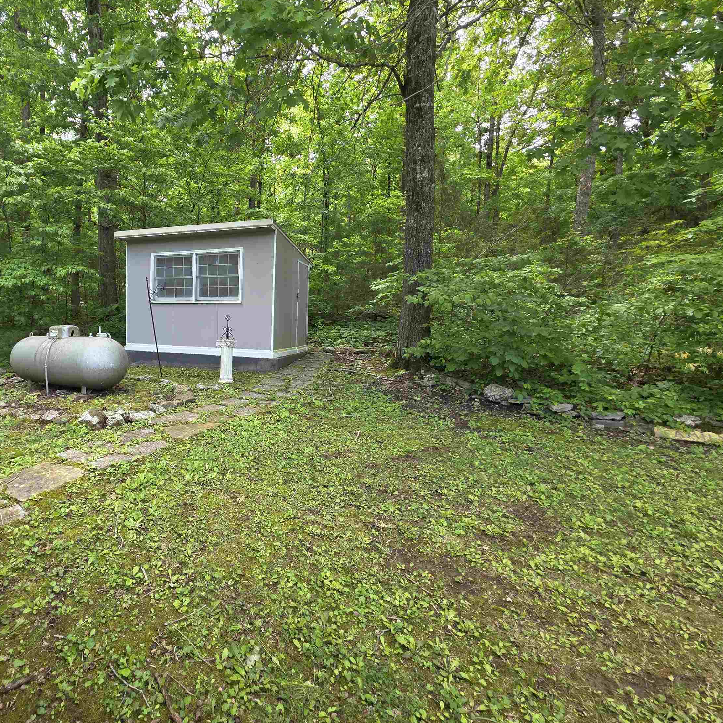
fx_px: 378
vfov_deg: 87.4
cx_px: 250
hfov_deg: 84.9
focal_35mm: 16
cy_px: 353
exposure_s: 1/120
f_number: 1.9
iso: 25
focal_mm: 2.2
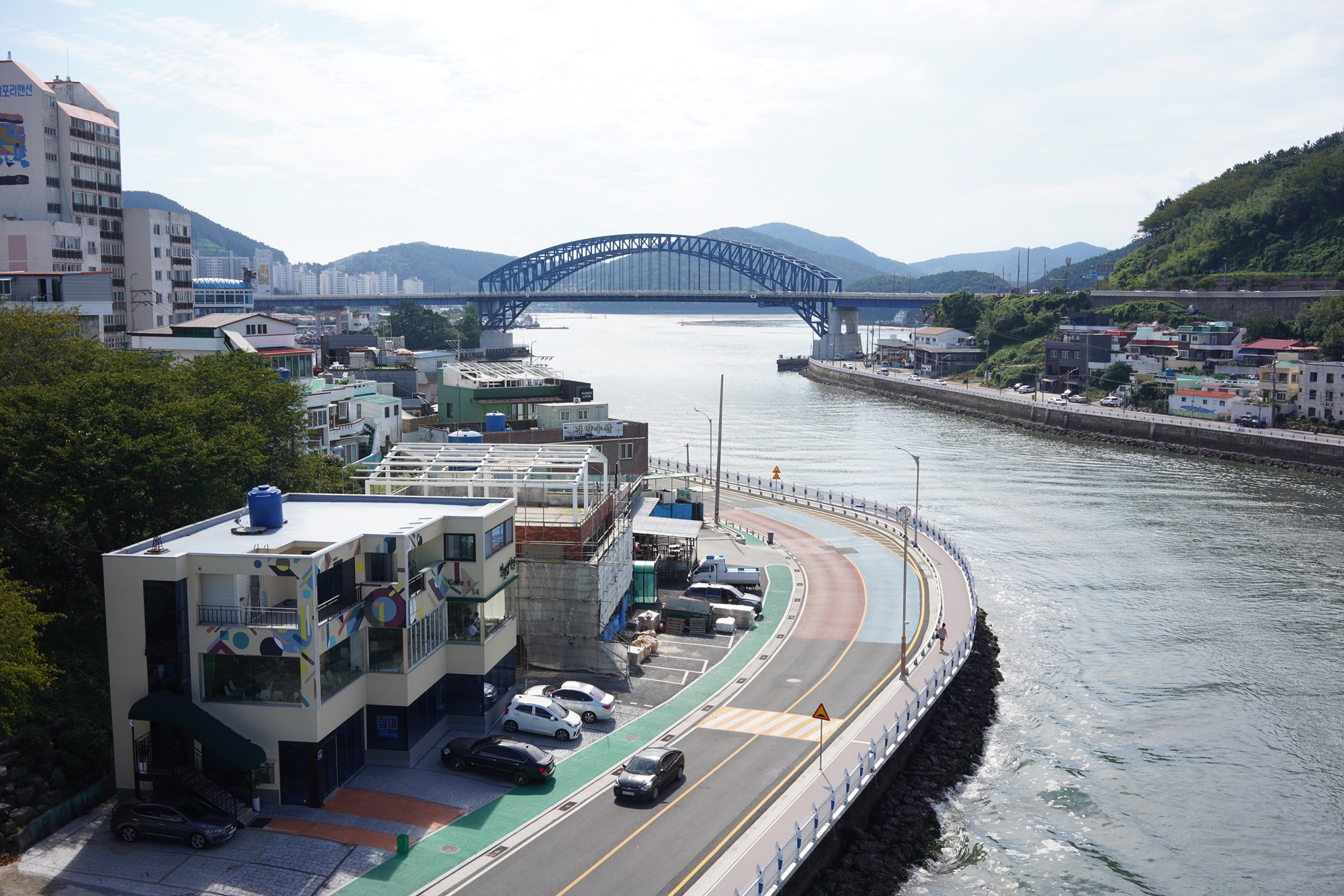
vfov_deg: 37.9
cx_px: 672
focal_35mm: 35
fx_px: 1307
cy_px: 448
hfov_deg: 54.4
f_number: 11
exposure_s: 1/100
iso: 100
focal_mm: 35
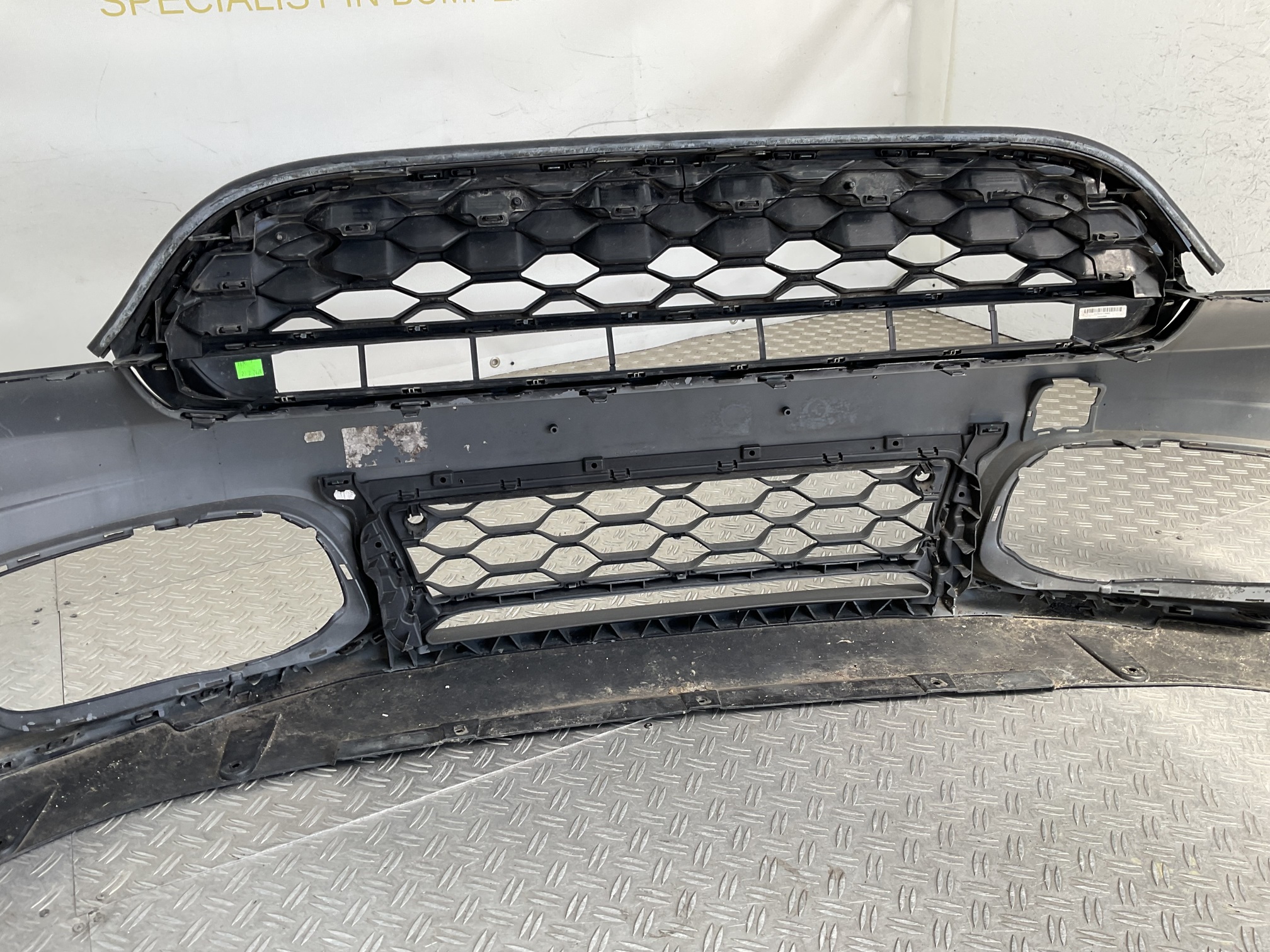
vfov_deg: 48.2
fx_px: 1064
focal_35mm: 29
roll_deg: -1.0
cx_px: 635
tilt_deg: -25.0
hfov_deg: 61.7
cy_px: 476
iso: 16
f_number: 1.8
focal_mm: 3
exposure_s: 1/108
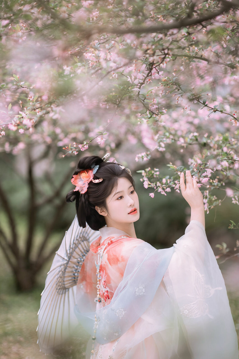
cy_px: 180
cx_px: 120
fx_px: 846
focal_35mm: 85
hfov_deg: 16.1
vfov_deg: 23.9
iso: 100
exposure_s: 1/320
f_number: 1.6
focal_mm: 85
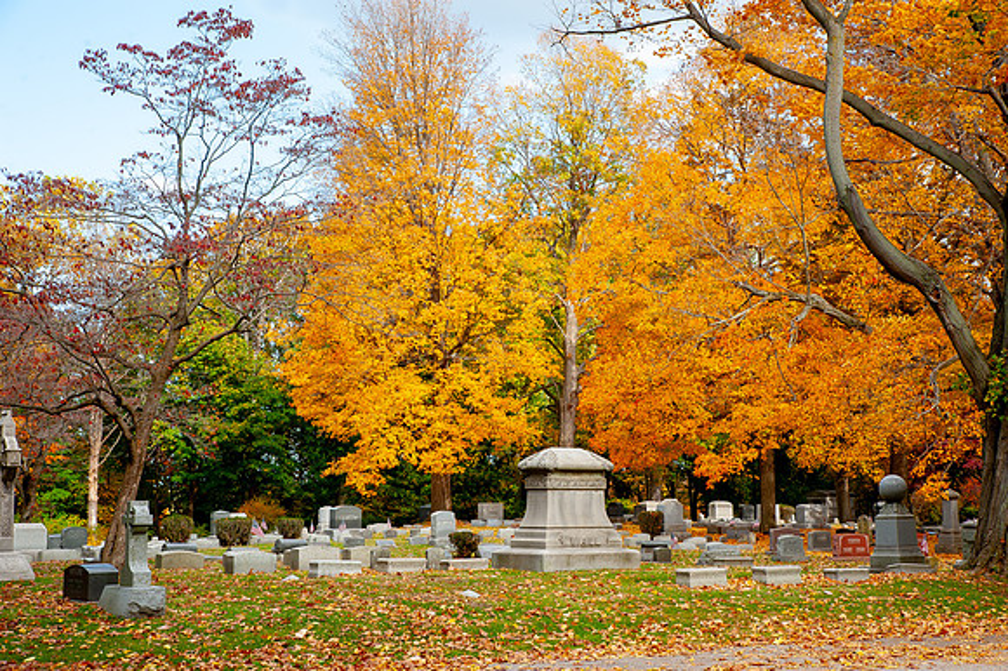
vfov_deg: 24.2
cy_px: 336
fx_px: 1567
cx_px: 504
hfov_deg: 35.7
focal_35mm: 56
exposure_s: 1/160
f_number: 11
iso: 400
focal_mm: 56
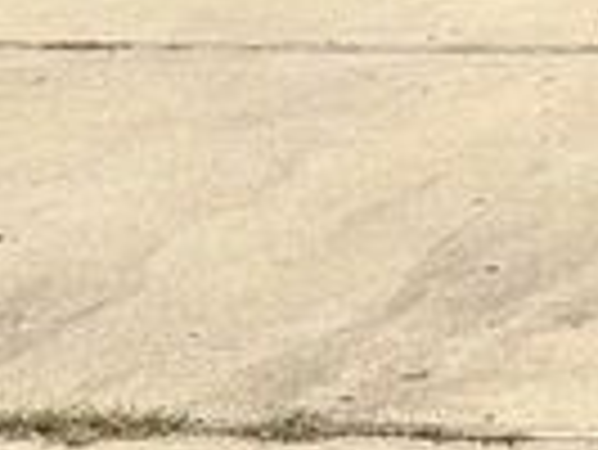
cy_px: -603
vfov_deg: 7.5
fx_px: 3199
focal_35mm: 185
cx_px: 1542
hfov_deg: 9.3
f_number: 1.78
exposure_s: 1/4975
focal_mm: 6.76
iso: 80
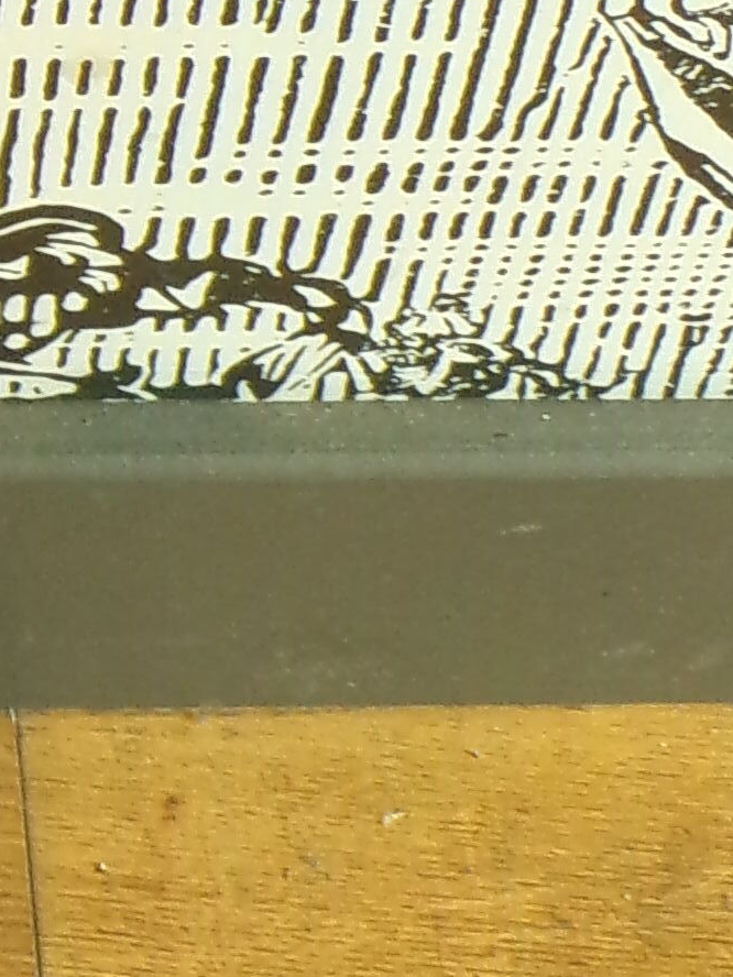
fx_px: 5421
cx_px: -894
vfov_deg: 10.2
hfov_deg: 7.3
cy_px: 55
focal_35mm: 192
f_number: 3.3
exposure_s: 1/20
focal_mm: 6.6
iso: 224
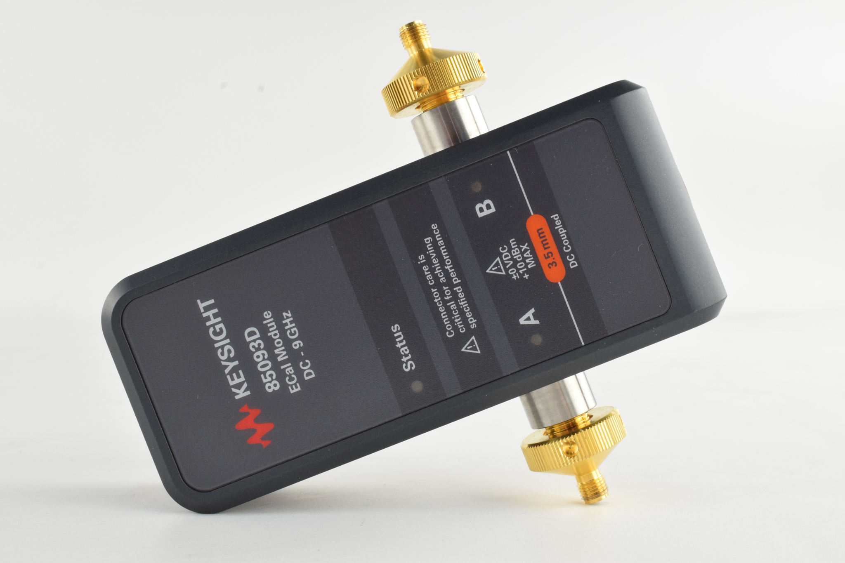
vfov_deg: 26.5
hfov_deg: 38.9
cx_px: 422
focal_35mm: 51
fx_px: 1197
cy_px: 282
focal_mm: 34
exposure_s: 1/30
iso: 1600
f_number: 22
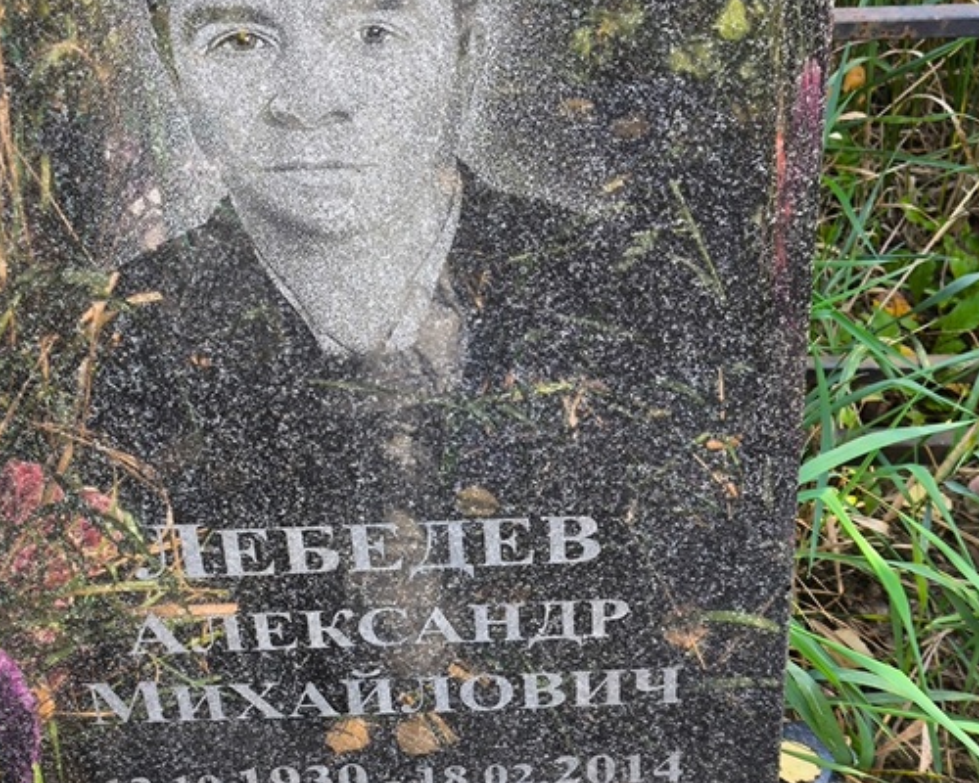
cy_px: 521
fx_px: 2260
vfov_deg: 19.6
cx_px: 443
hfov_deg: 24.4
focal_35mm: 78
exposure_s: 1/100
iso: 80
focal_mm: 4.71
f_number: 1.7
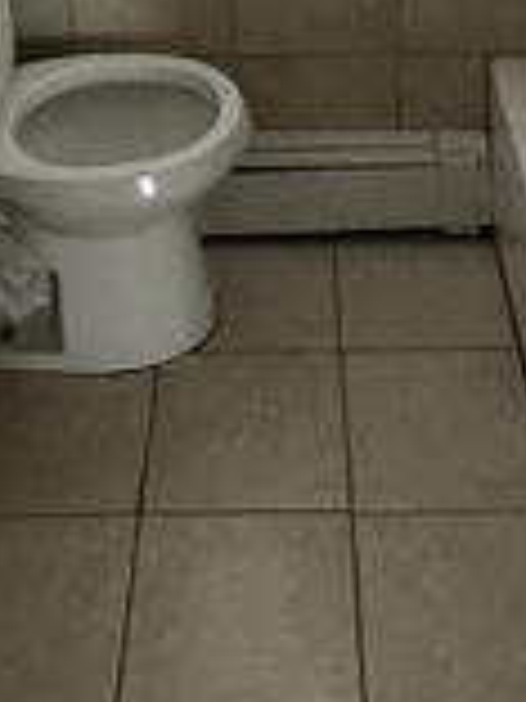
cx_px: 252
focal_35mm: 60
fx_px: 1216
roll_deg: +3.0
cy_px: -236
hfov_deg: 24.4
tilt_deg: -16.8
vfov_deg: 26.6
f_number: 2.2
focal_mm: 2.22
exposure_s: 1/60
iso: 400
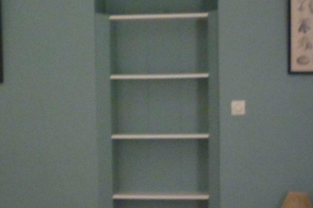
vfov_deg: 12.7
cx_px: 110
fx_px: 921
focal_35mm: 106
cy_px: 210
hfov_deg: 19.2
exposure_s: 1/30
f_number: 2.8
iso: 400
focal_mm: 5.5
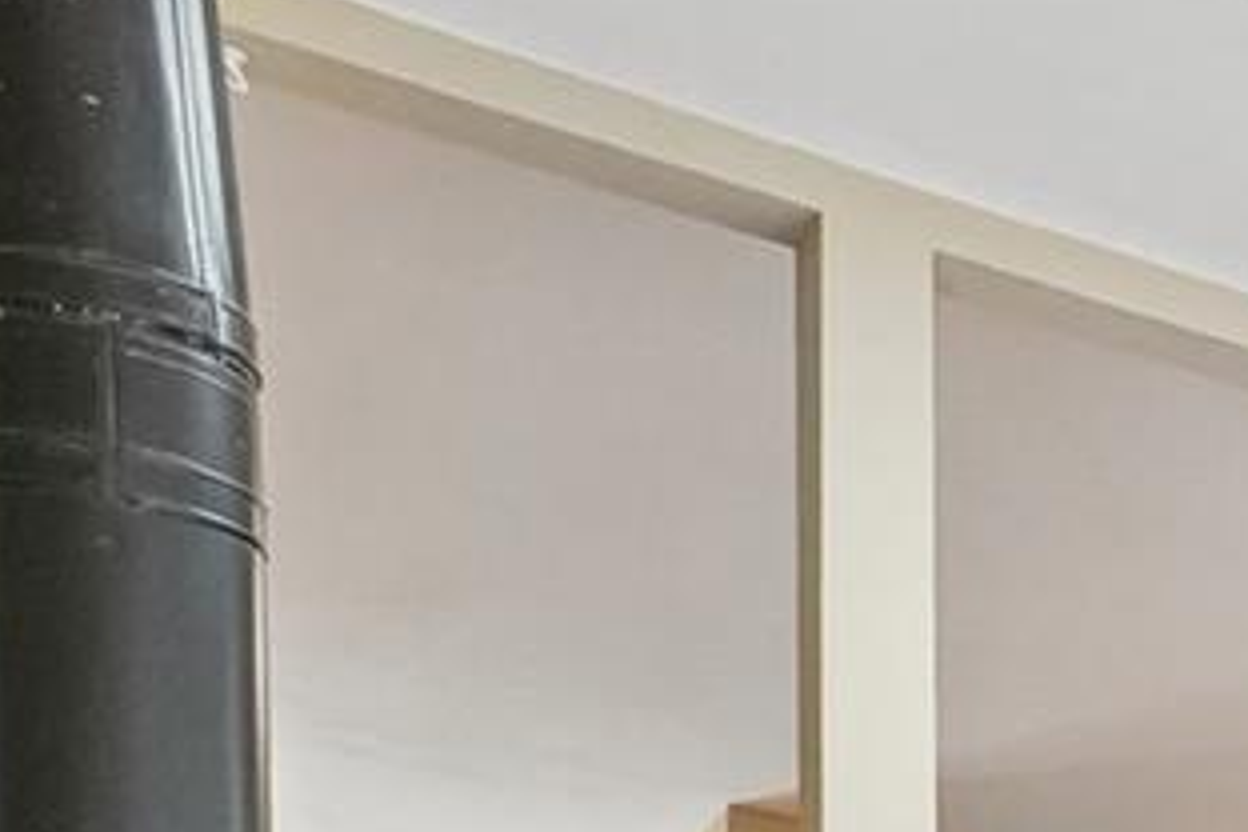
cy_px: 1912
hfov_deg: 14.0
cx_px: 3160
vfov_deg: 12.9
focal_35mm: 85
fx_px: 2931
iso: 400
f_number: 8
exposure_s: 1/30
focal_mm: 11
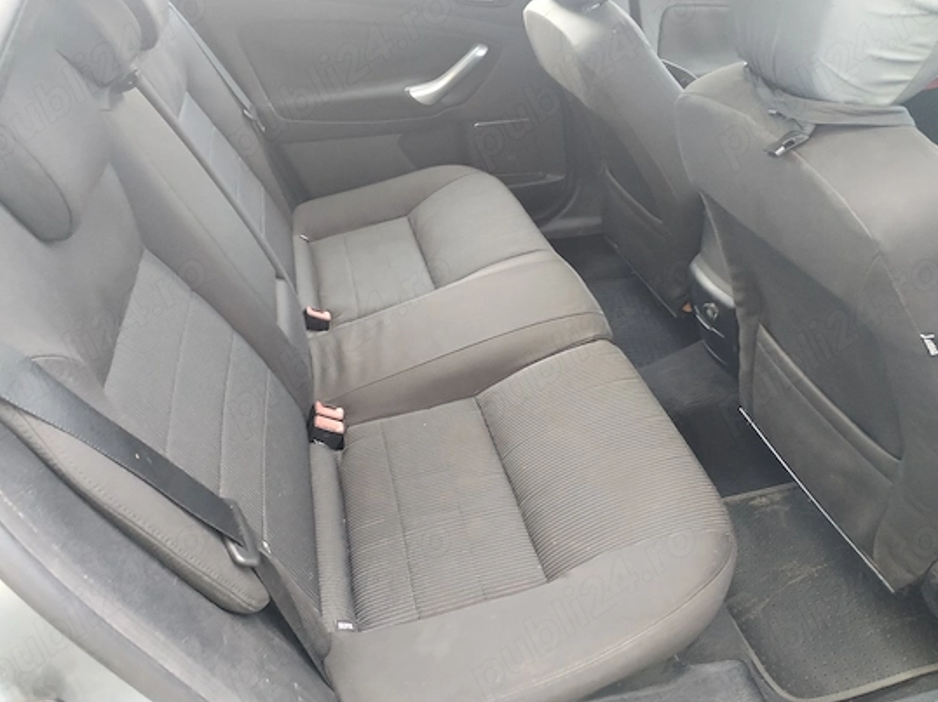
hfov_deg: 61.7
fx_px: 785
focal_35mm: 29
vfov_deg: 48.2
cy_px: 361
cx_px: 460
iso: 799
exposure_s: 1/25
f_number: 1.8
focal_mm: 4.75
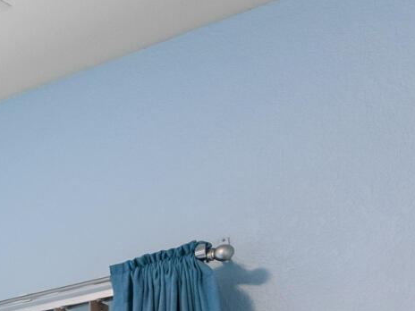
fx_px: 1043
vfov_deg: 14.5
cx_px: -740
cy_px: 593
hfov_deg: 12.6
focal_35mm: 87
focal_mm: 14
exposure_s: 1/6
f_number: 13
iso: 400
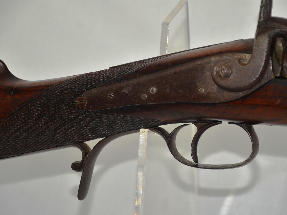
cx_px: 158
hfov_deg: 11.4
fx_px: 1435
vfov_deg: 8.6
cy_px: 112
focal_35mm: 173
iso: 220
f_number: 5.6
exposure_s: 1/125
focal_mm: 100
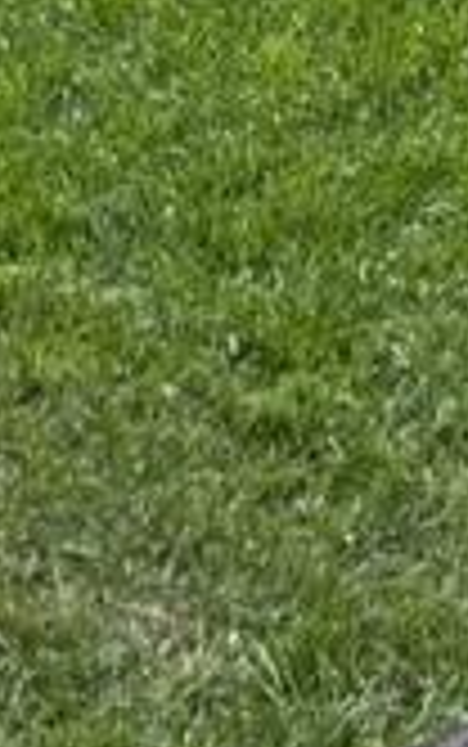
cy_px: 1384
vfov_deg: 16.6
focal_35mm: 102
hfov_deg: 12.8
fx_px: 2078
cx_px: 162
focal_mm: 6.76
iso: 80
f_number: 1.78
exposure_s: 1/2801
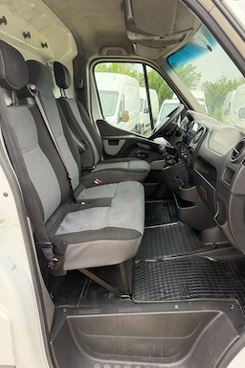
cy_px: 184
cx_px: 129
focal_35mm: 26
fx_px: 265
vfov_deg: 69.4
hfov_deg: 49.5
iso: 200
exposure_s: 1/121
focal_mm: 6.76
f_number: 1.78
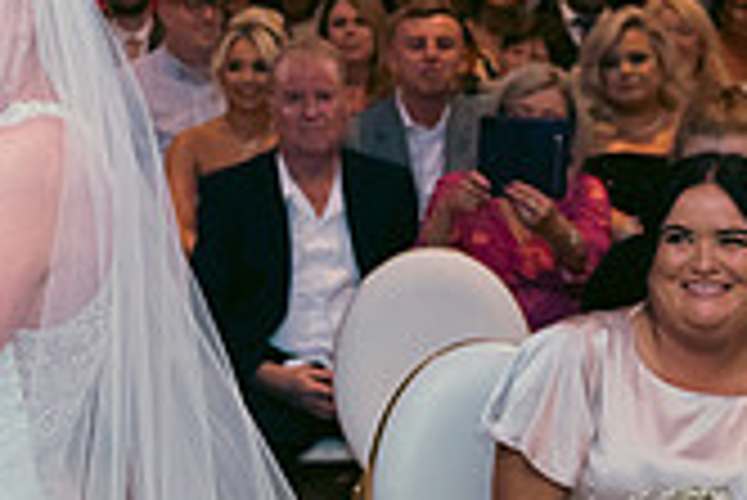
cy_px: 124
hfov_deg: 16.4
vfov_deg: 11.5
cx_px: -166
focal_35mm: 119
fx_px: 2471
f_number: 3.5
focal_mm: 34
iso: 800
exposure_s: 1/160
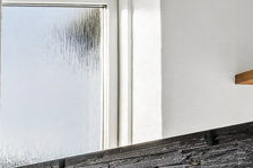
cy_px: 218
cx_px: -195
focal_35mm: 68
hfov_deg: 20.9
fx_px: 478
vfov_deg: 18.6
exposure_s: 1/80
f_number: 8
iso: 200
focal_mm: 19
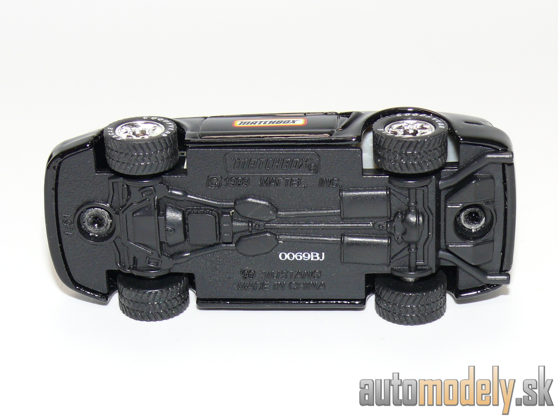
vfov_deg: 14.4
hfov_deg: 19.1
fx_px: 1660
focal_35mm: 103
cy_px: 210
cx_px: 279
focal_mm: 13.4
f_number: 4
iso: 100
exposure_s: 1/30
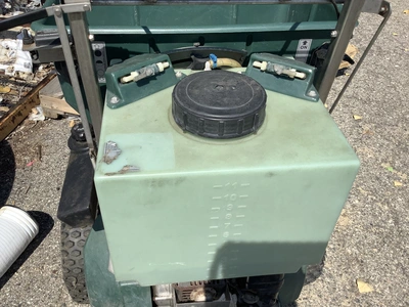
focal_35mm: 31
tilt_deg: -38.9
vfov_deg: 45.4
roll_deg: -4.3
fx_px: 366
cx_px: 204
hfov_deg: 58.4
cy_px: 154
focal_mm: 3.3
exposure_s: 1/1567
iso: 25
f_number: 2.4
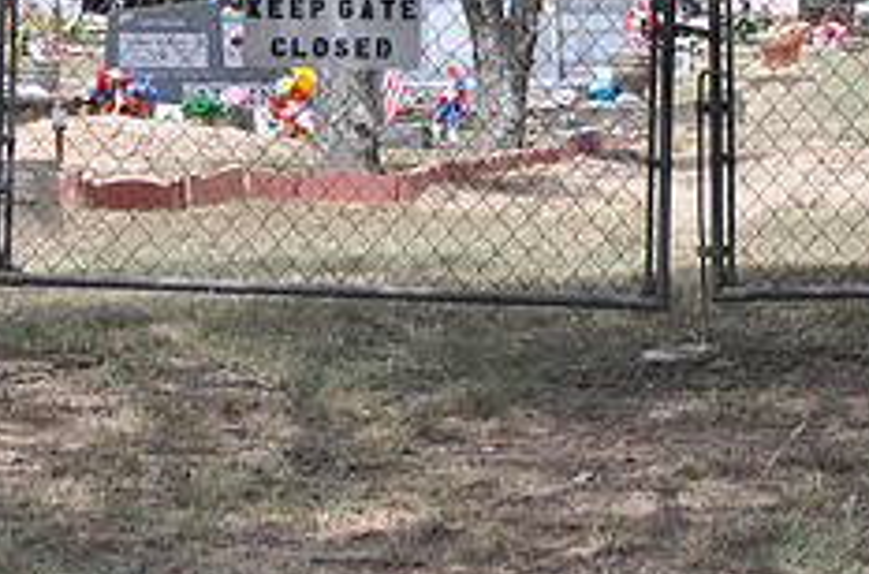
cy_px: 91
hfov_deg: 9.5
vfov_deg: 6.3
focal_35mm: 217
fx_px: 5224
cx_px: 753
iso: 200
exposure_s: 1/250
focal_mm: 58
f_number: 8
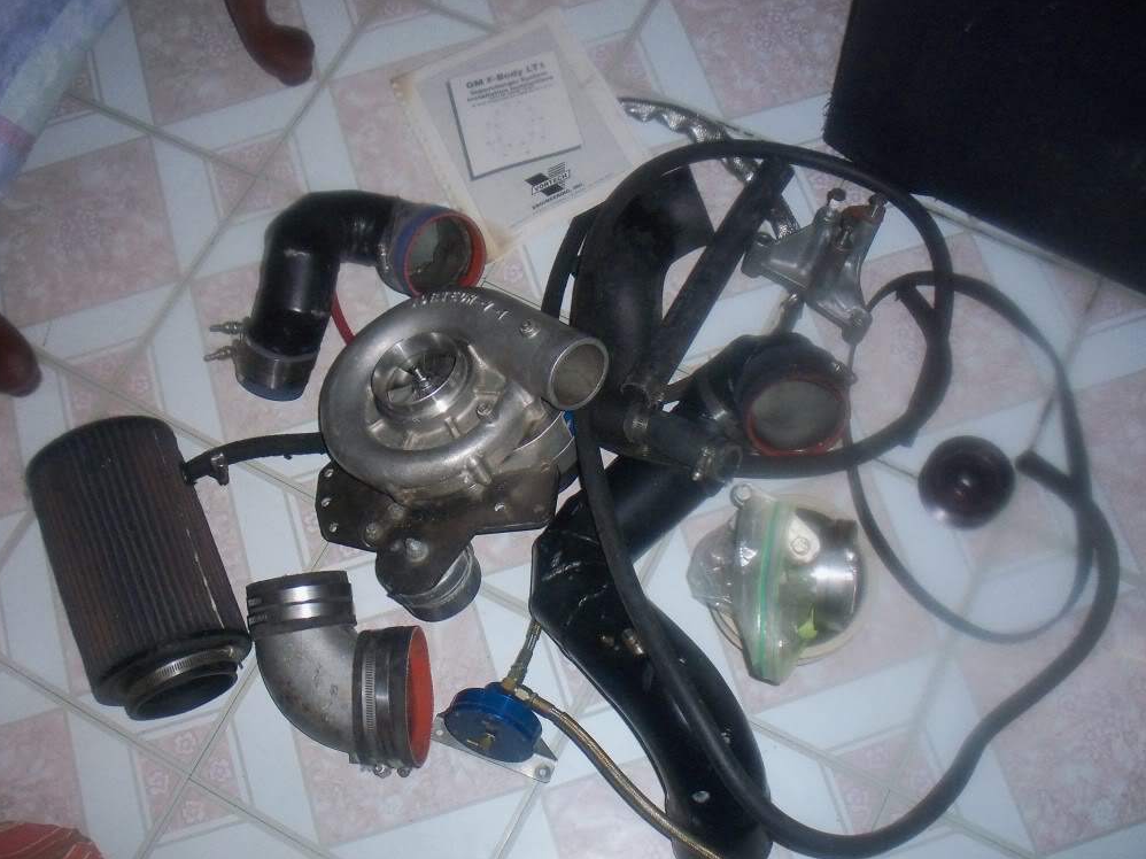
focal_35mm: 39
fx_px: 1291
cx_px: 559
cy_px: 438
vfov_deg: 36.8
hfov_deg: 47.9
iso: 200
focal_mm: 6.3
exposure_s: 1/60
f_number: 3.5
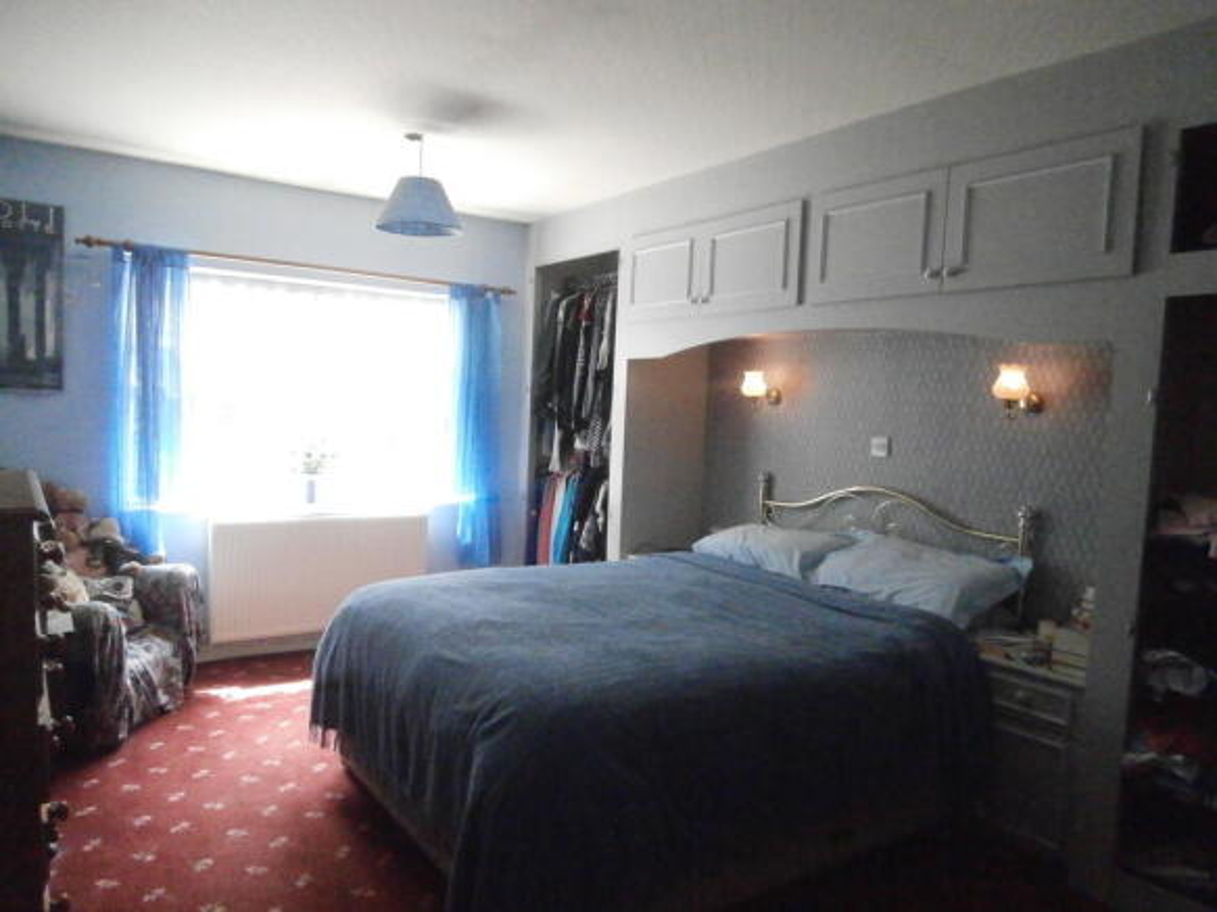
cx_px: 608
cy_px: 456
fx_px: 844
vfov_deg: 56.8
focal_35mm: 24
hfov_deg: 71.6
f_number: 3
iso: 1600
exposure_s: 1/320
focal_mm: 4.2
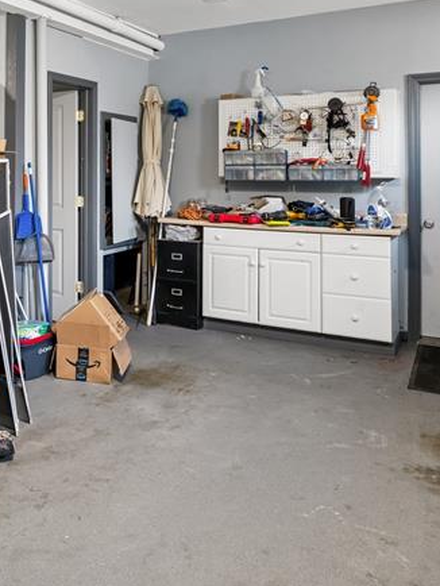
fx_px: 606
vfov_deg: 50.5
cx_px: 31
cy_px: 186
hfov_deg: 36.9
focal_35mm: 36
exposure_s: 1/1.25
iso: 400
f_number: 13
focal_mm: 15.8
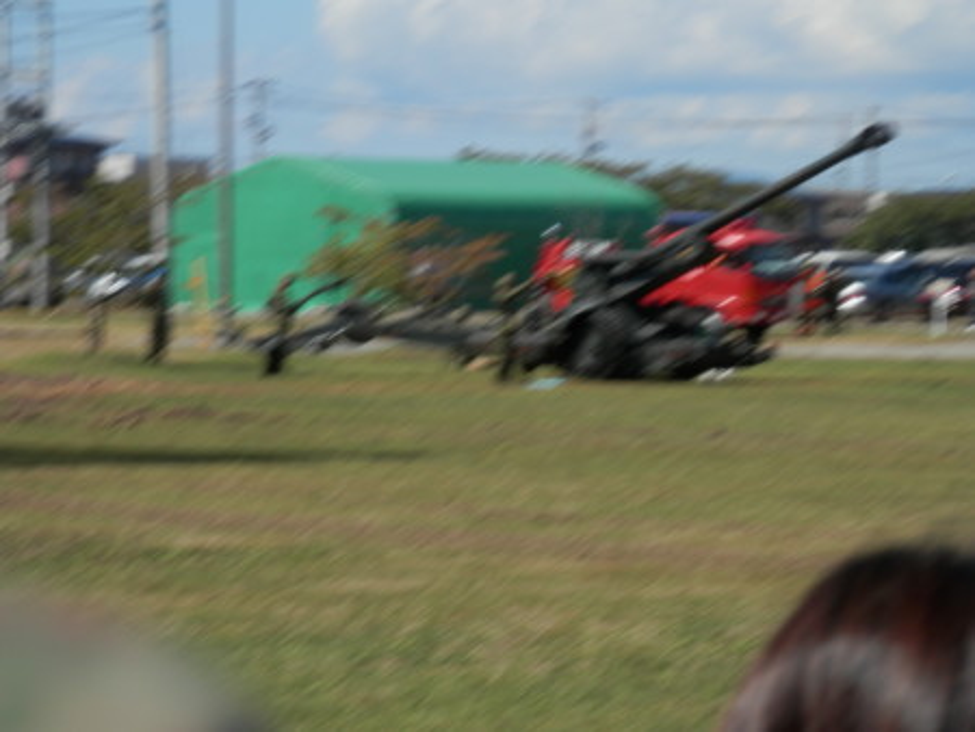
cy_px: 366
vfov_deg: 8.8
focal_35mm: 169
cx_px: 488
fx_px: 4763
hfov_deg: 11.7
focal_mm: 30.2
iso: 80
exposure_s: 1/500
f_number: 5.7
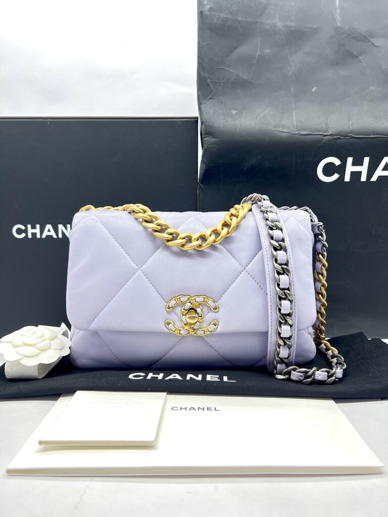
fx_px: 389
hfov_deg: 53.1
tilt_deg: -6.5
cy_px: 258
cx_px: 194
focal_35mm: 26
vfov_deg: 67.3
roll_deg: -0.3
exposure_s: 1/100
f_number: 1.5
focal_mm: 5.7
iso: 125
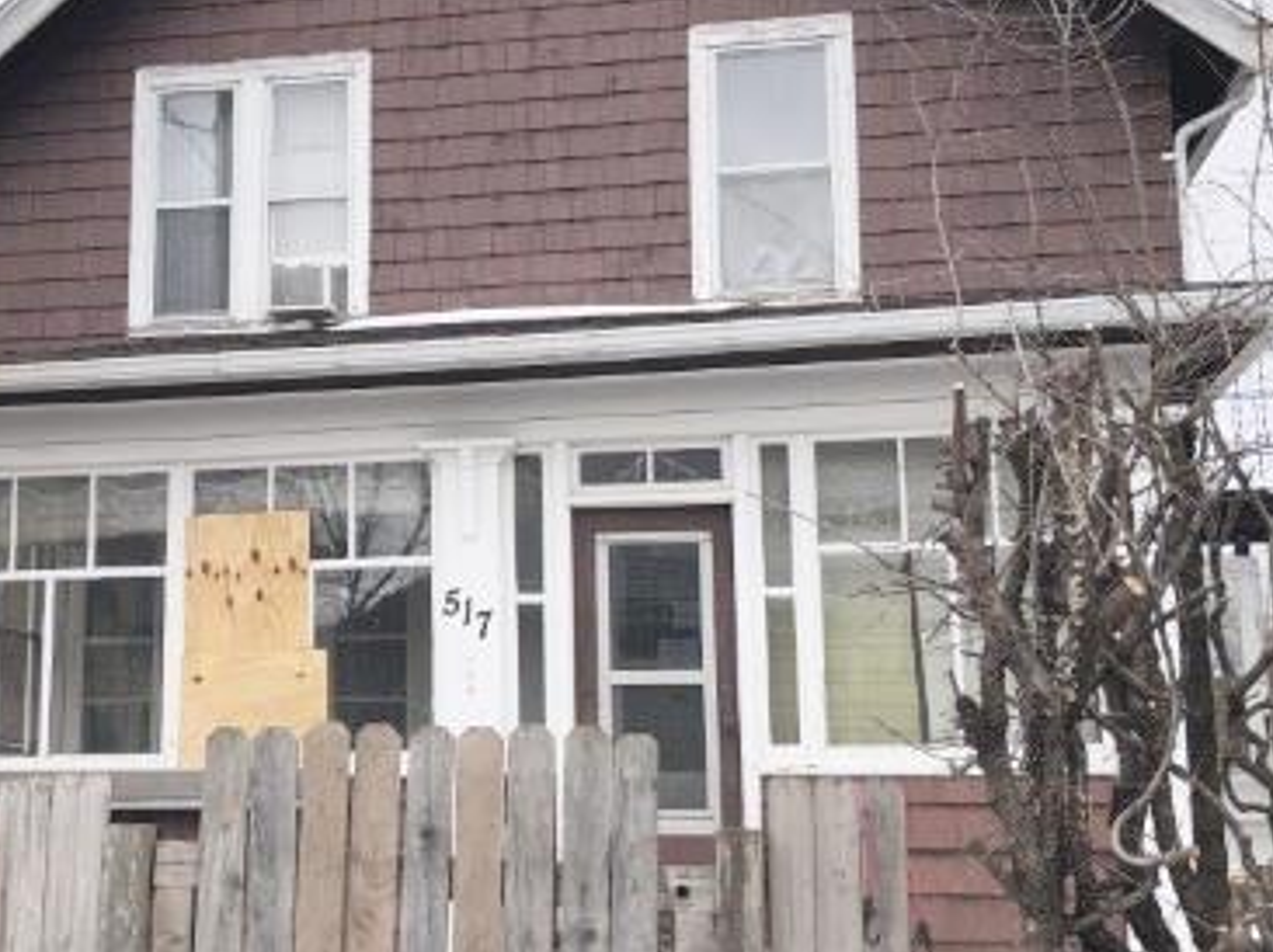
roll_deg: -1.3
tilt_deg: +7.8
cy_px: 462
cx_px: 463
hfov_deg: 38.6
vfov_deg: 29.6
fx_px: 1801
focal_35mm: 49
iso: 20
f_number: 1.8
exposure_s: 1/565
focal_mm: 3.99
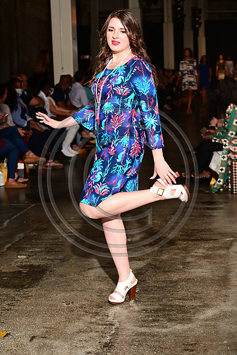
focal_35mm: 78
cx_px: 118
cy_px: 178
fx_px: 771
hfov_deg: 17.5
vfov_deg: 26.0
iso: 1000
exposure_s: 1/160
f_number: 6.3
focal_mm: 78
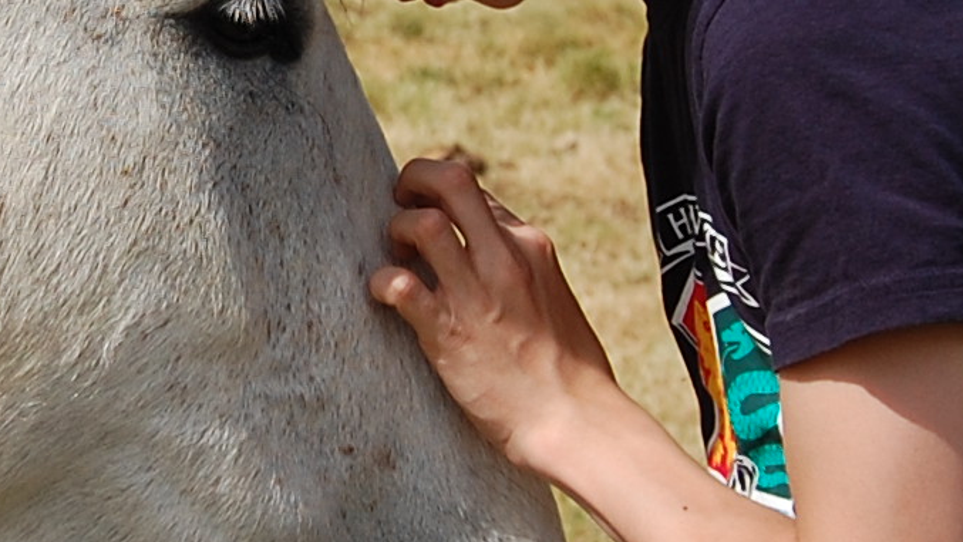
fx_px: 4094
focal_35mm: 160
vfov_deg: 7.6
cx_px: 74
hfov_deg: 13.3
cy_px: 102
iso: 200
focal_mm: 23
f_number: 5
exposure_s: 1/1250
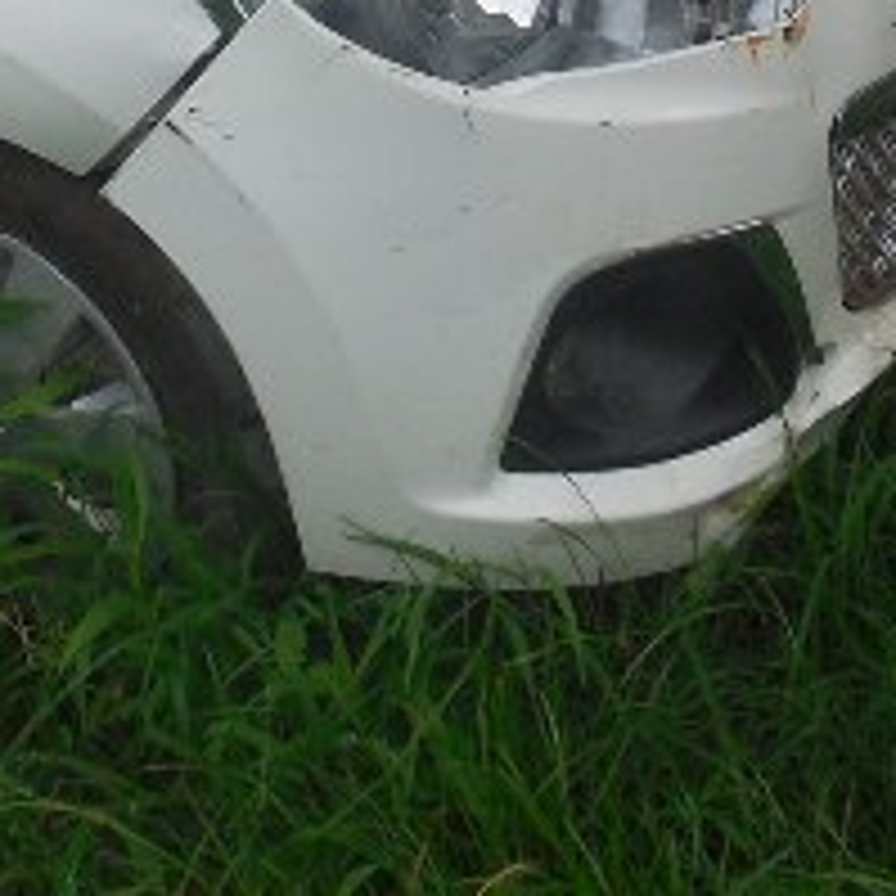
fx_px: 2606
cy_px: -414
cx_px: 59
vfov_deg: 17.7
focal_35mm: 89
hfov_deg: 19.1
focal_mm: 4.5
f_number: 3.1
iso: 125
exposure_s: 1/1000
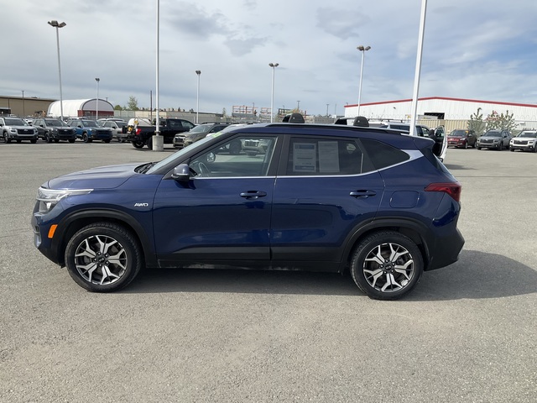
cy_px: 202
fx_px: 450
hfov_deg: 61.7
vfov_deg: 48.2
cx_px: 268
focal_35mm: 29
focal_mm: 3
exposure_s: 1/1984
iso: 25
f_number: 1.8
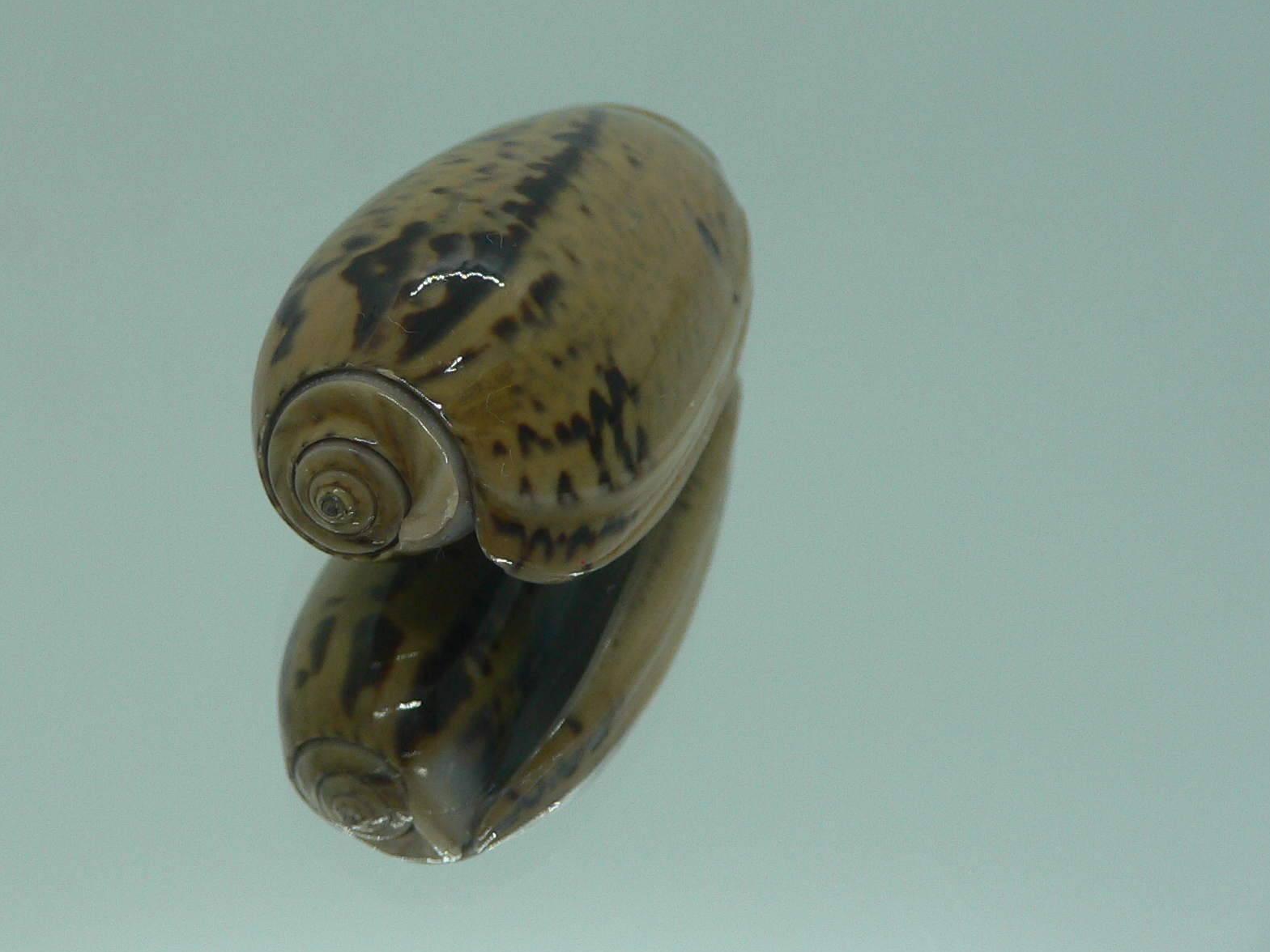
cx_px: 492
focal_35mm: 45
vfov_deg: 32.2
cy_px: 442
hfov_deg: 41.8
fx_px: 1651
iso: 80
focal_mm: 4.6
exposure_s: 1/60
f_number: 2.8
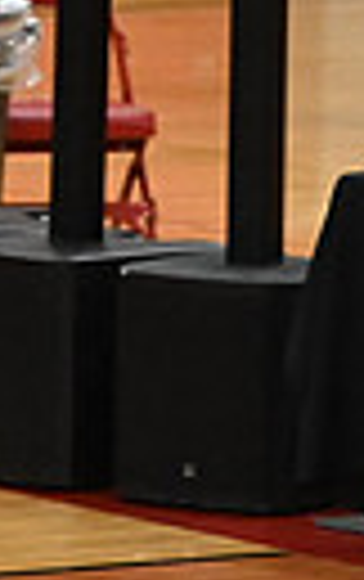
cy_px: 326
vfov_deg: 2.3
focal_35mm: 894
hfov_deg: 1.5
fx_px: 14143
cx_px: 1294
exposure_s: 1/400
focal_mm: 130
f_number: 4
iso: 8000
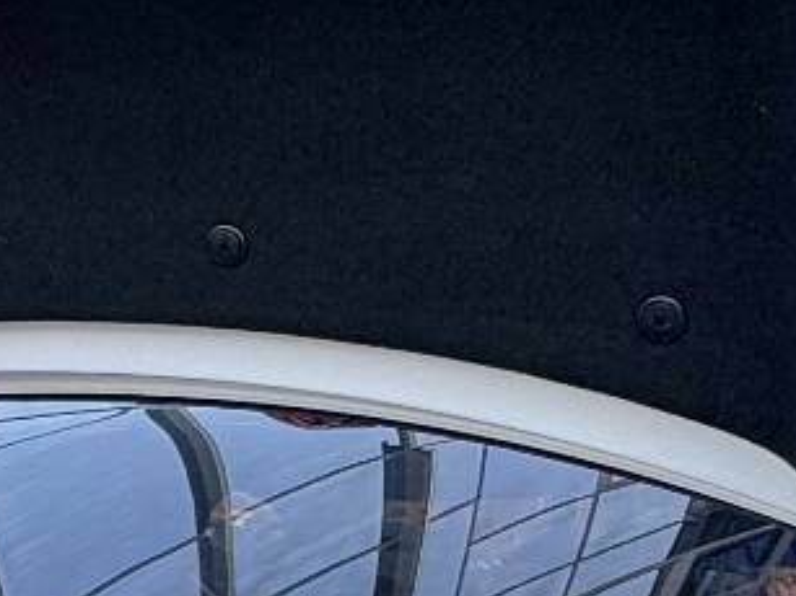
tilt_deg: -13.8
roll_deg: +0.4
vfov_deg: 15.6
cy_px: 1039
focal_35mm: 82
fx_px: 1885
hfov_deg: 21.9
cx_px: -189
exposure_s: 1/110
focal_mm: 2.22
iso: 80
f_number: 2.2
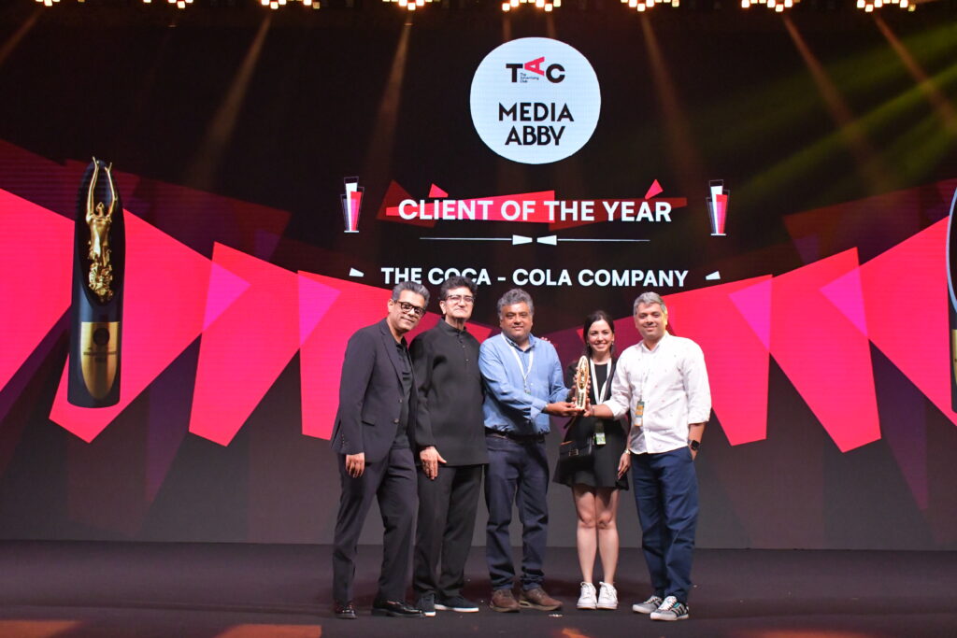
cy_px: 319
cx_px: 478
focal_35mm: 48
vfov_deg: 28.1
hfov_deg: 41.1
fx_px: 1276
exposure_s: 1/350
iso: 6400
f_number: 8
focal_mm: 32
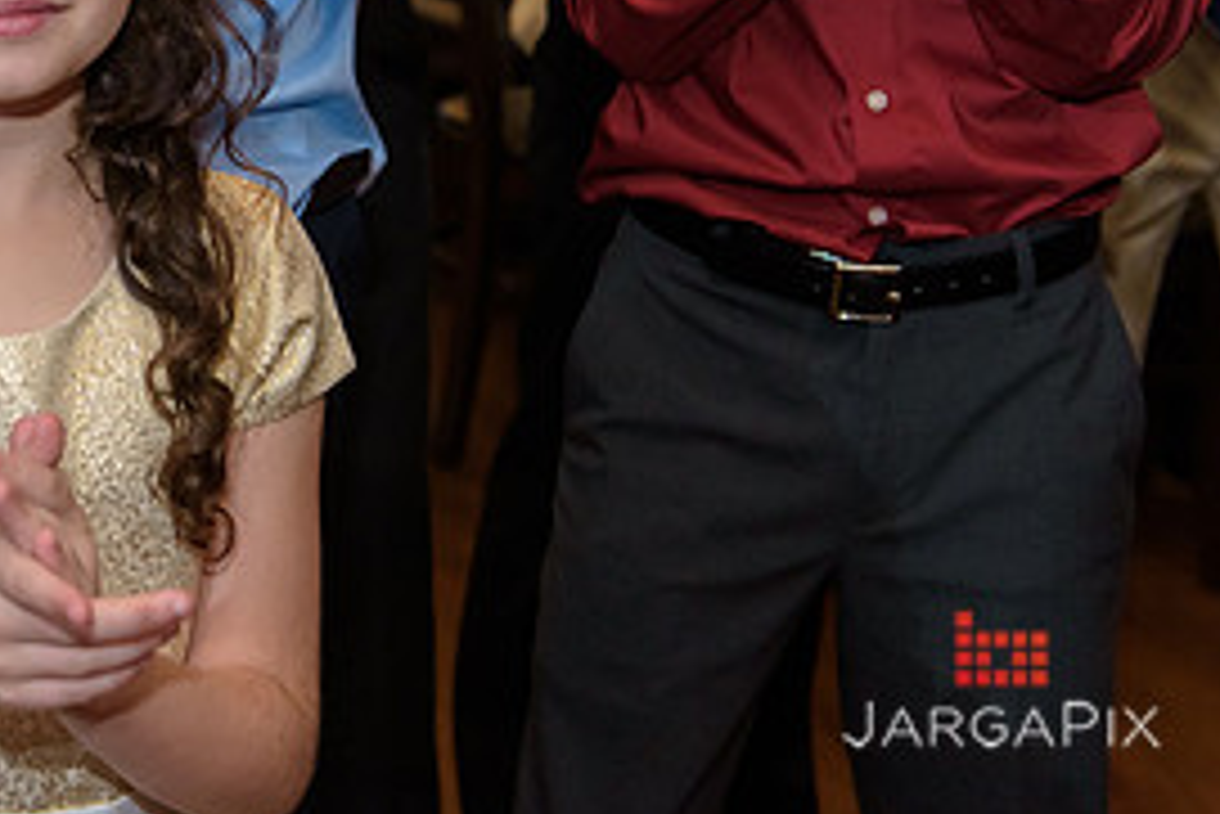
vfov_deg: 14.3
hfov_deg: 20.9
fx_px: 3187
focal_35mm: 94
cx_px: -32
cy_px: -25
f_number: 3.2
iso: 1600
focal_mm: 44
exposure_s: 1/125
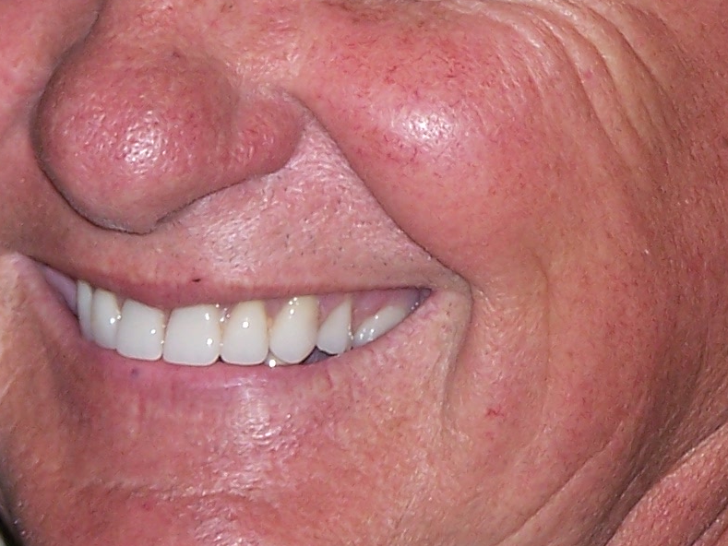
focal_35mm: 418
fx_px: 8792
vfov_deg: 3.6
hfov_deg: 4.7
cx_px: 393
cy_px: -19
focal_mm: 21.2
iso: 80
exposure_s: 1/90
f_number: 3.2
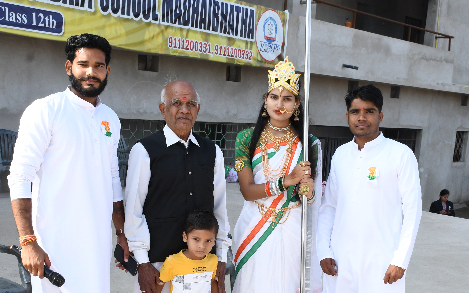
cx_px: 235
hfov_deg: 34.0
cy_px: 231
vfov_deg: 21.4
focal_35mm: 60
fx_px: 767
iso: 400
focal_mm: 26
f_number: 10
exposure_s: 1/250
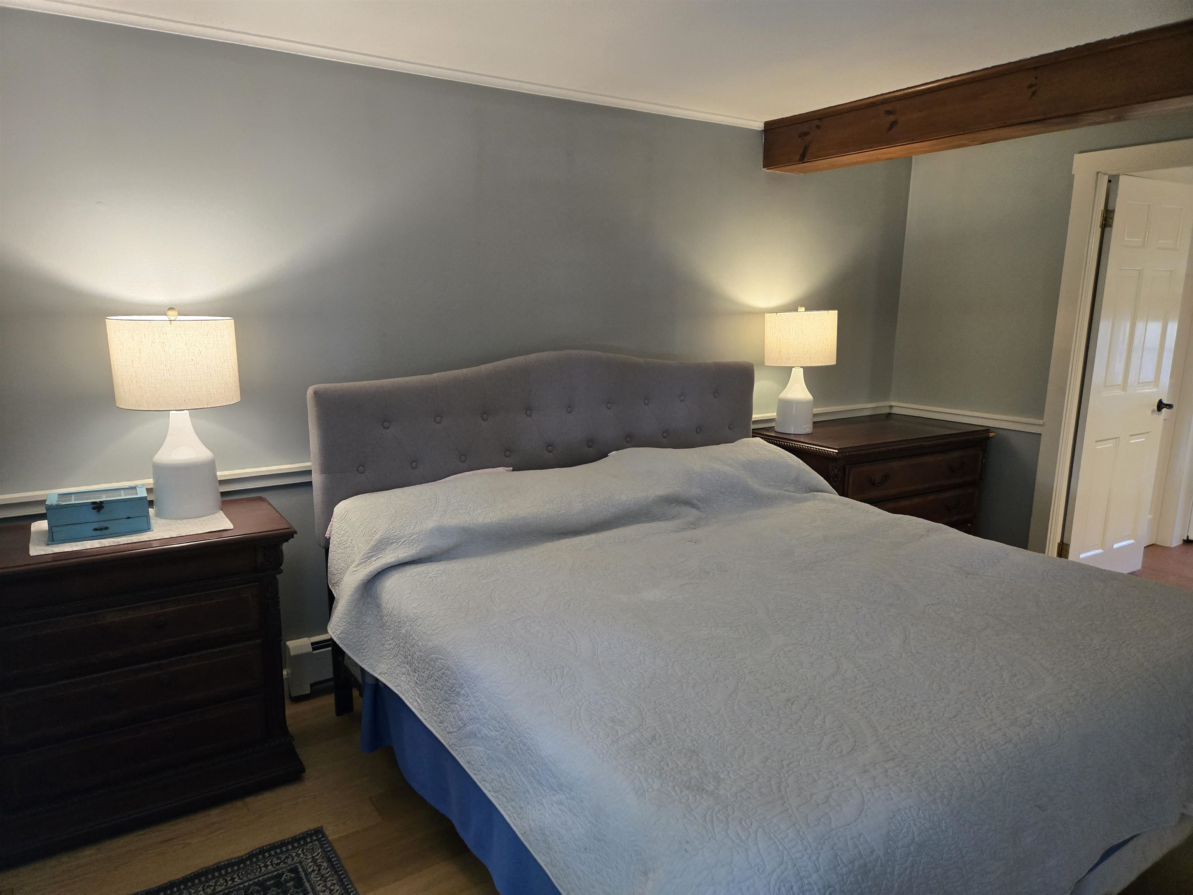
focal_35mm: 23
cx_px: 596
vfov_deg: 58.9
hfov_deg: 73.9
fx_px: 793
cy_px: 448
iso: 500
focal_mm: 5.4
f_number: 1.8
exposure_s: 1/120
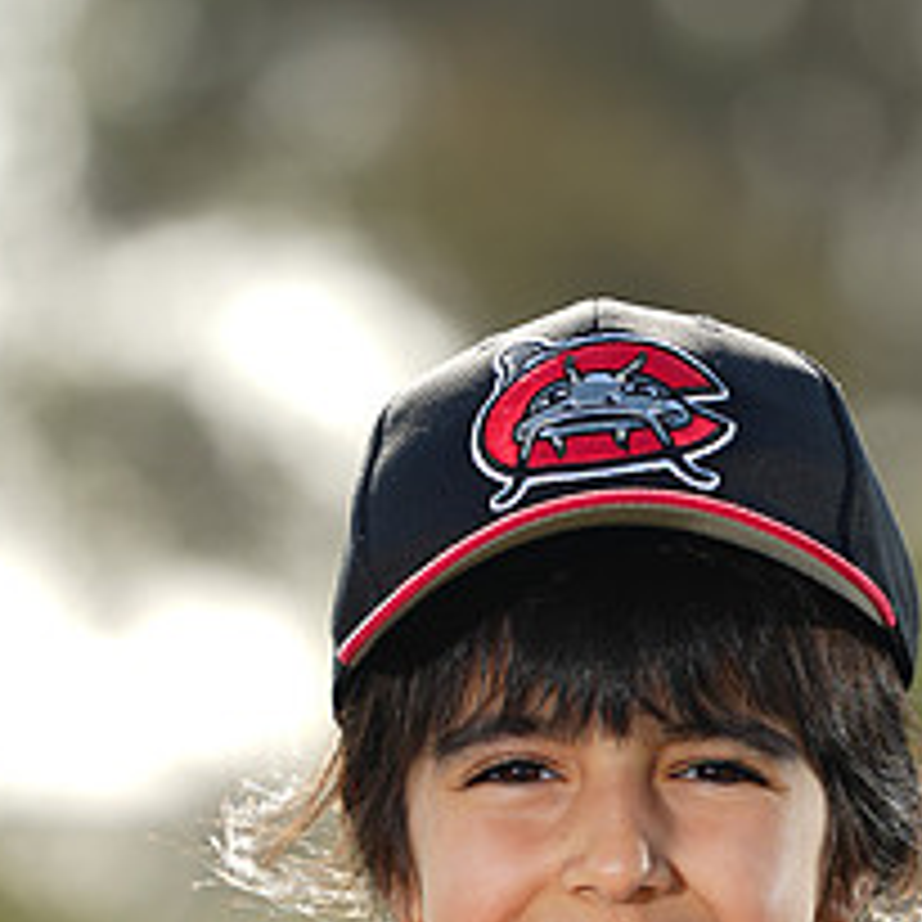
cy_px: 1187
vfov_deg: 3.6
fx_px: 14464
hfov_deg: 3.6
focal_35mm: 480
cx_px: 803
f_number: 4.5
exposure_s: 1/250
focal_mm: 200
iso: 64
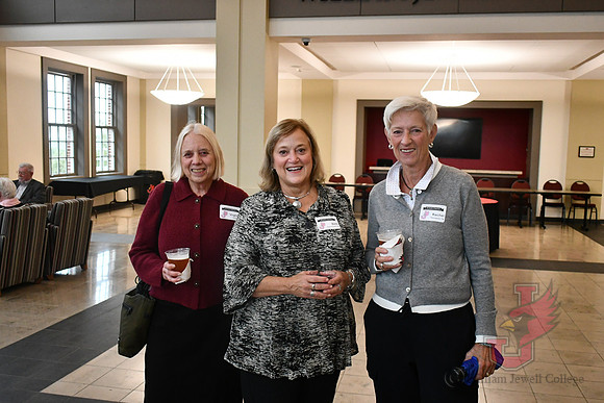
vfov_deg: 36.9
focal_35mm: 36
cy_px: 202
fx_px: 604
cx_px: 302
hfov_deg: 53.1
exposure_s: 1/125
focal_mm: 18
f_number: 3.5
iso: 2200
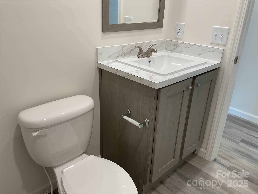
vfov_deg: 48.2
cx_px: 129
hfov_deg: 61.7
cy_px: 97
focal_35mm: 29
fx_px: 216
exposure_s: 1/60
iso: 50
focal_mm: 3
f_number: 1.8
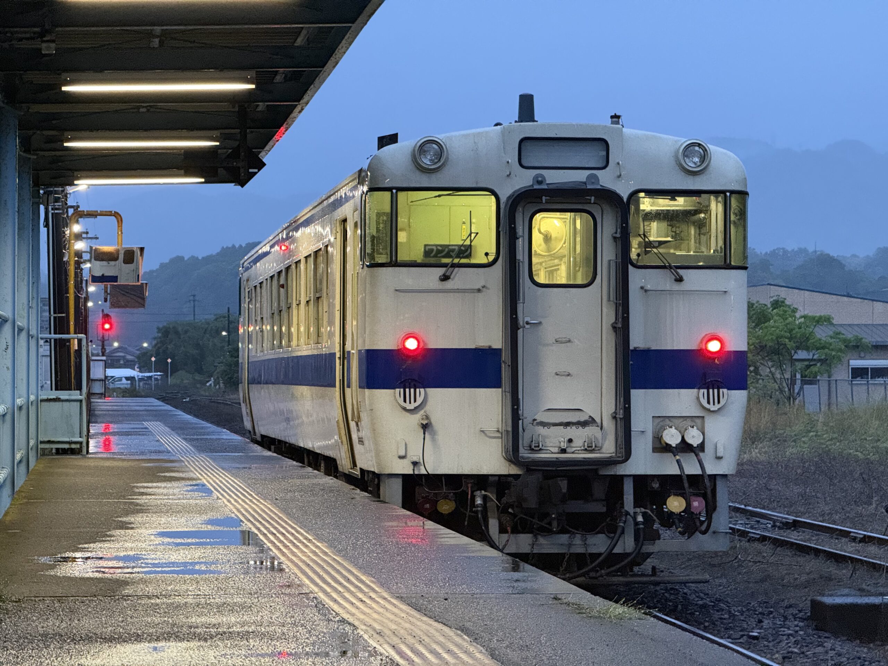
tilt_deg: +0.8
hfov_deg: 16.4
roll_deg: -0.5
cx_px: 444
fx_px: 3078
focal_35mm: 120
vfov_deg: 12.3
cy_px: 333
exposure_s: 1/40
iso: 800
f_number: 2.8
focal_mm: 15.66
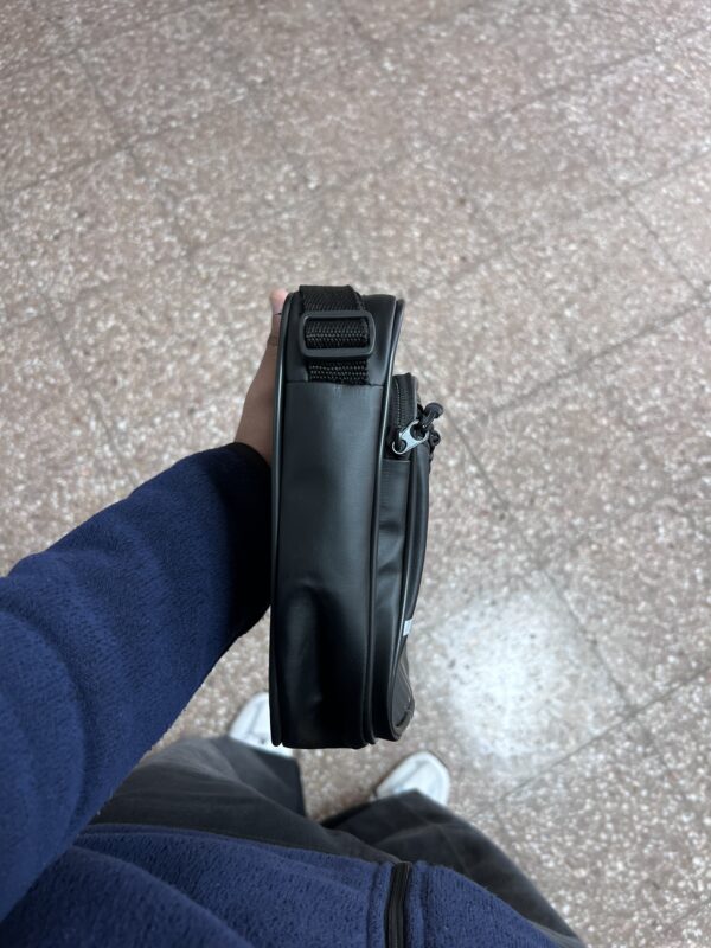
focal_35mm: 26
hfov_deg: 53.1
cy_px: 474
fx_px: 712
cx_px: 356
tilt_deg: -73.0
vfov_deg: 67.3
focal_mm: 5.7
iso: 125
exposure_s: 1/100
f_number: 1.5
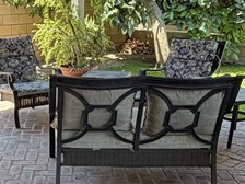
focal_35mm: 64
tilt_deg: -13.2
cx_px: 37
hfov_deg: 29.3
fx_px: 453
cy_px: 89
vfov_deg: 22.9
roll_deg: +1.1
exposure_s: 1/142
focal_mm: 2.22
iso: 40
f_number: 2.2
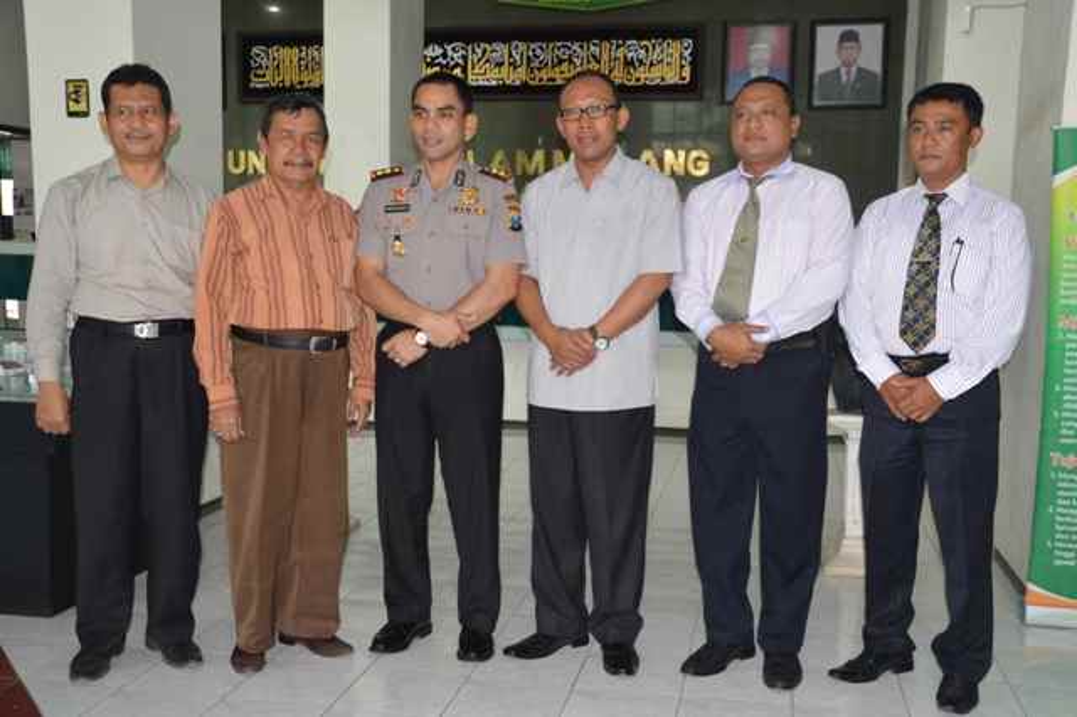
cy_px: 358
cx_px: 538
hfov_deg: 51.3
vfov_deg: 35.5
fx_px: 1121
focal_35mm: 38
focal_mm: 25
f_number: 4
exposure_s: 1/60
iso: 1000
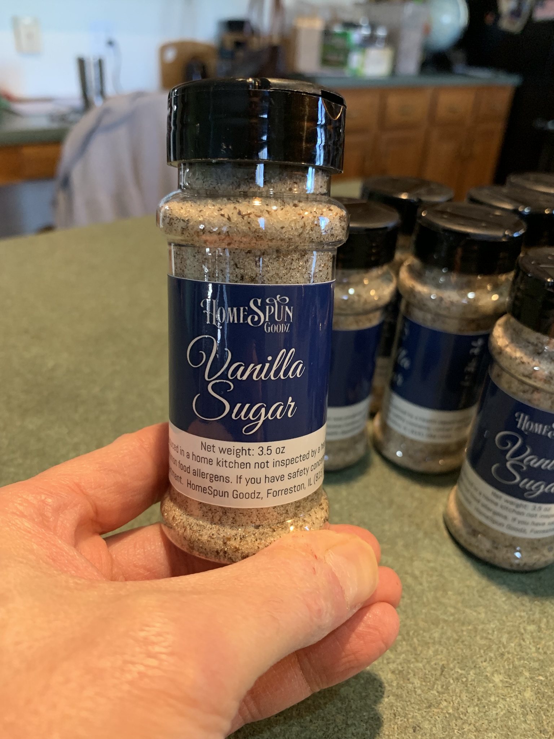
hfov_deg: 53.1
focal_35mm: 26
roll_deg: -2.9
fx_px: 555
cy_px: 370
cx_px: 277
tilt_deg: -30.7
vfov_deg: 67.3
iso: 400
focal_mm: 4.25
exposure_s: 1/40
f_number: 1.8
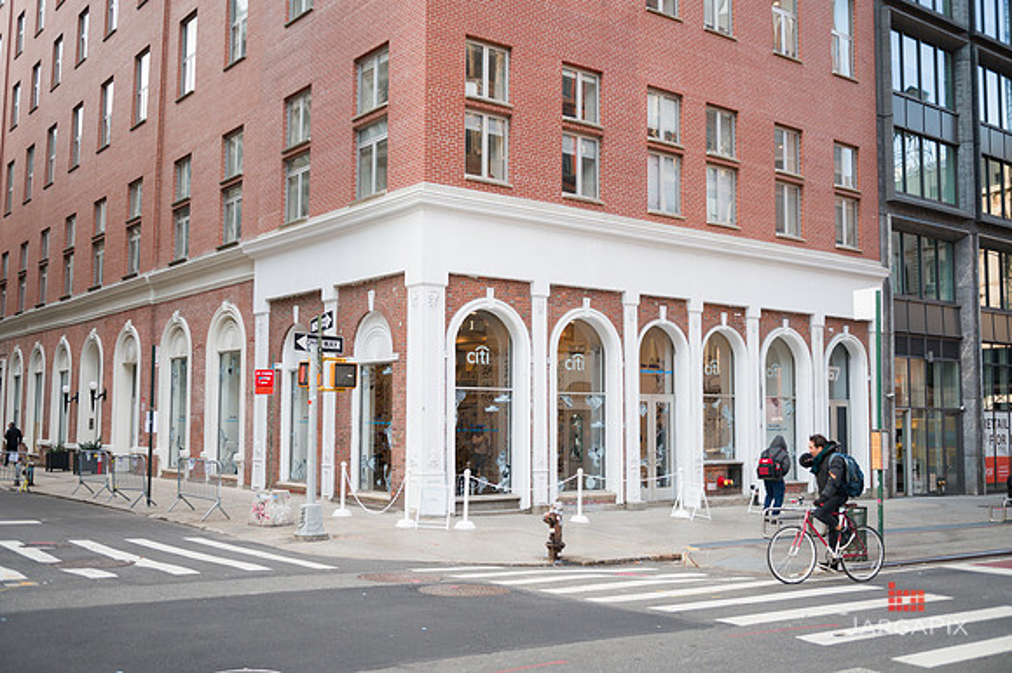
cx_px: 506
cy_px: 336
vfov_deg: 37.8
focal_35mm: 35
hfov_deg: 54.5
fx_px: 983
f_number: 4
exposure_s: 1/320
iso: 250
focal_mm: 35
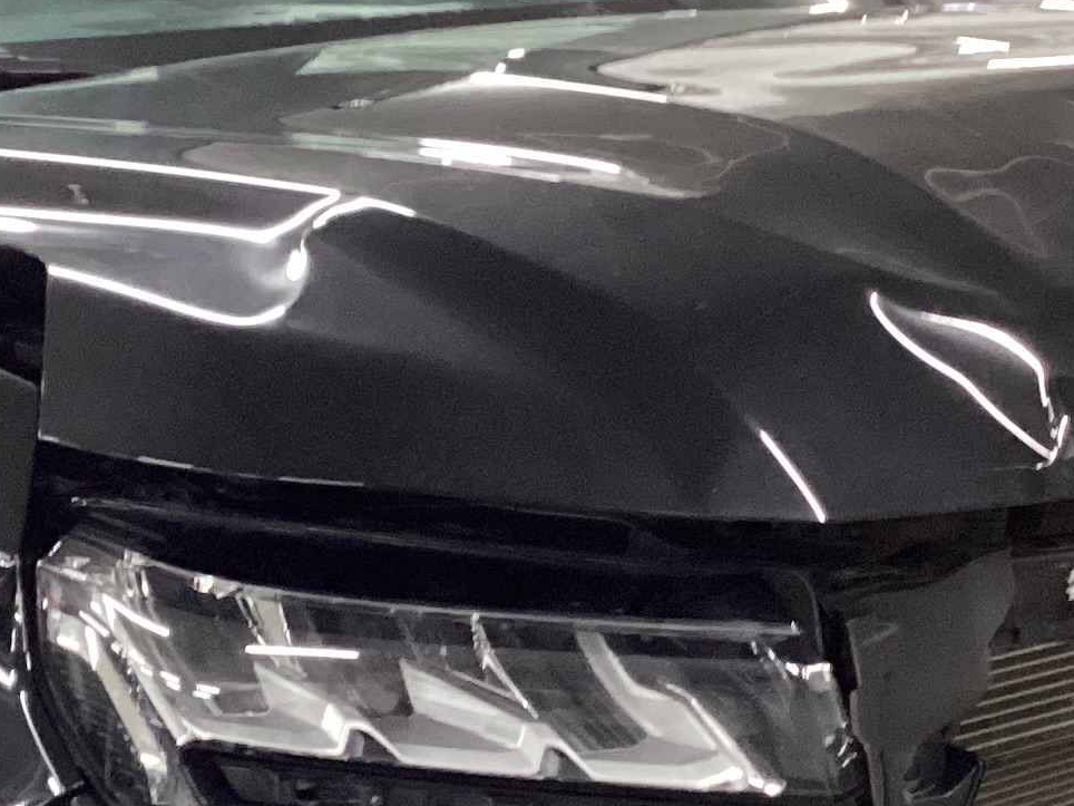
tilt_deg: -15.5
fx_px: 3258
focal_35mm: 105
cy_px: 592
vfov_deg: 14.0
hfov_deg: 18.6
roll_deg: +0.4
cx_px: 292
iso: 320
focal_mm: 3.3
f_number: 2.4
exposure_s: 1/33
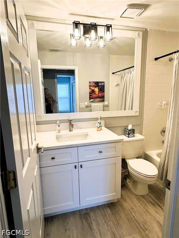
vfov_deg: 81.7
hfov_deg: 66.0
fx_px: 138
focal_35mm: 20
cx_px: 90
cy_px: 119
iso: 160
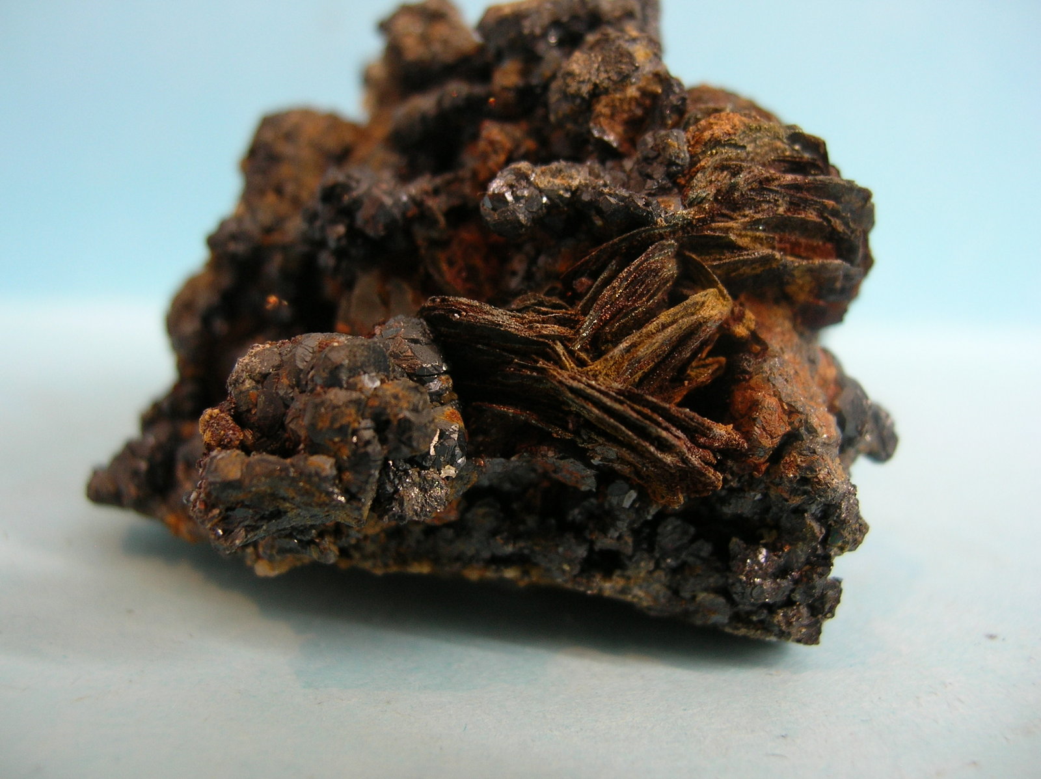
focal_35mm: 36
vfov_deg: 39.6
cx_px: 520
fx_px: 1082
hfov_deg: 51.4
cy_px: 390
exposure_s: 1/9.2
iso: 50
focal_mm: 6
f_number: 2.7
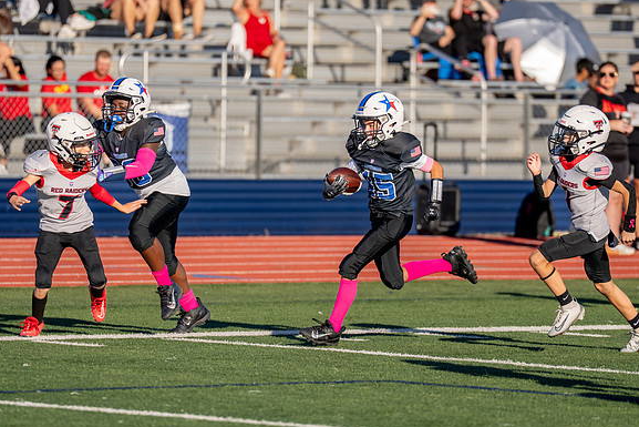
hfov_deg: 6.3
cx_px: 357
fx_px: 5823
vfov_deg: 4.2
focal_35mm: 328
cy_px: 206
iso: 160
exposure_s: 1/3200
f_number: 2.8
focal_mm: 200
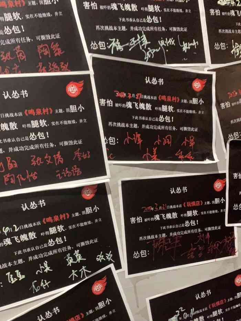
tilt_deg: -4.7
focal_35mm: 60
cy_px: 160
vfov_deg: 32.2
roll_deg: +11.0
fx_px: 557
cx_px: 120
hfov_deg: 24.4
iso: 400
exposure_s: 1/50
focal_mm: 4.25
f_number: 1.8
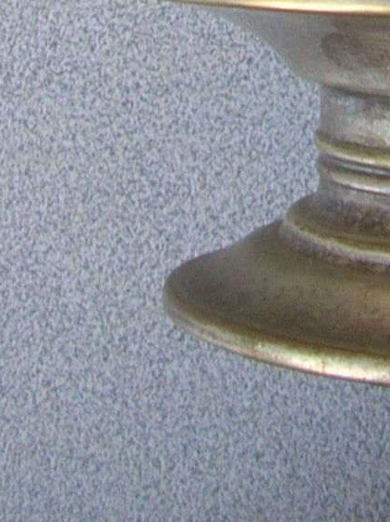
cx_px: 579
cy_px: -511
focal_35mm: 142
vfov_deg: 12.3
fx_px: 2136
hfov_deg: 10.1
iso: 50
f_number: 2.8
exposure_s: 1/13.3
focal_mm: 5.8
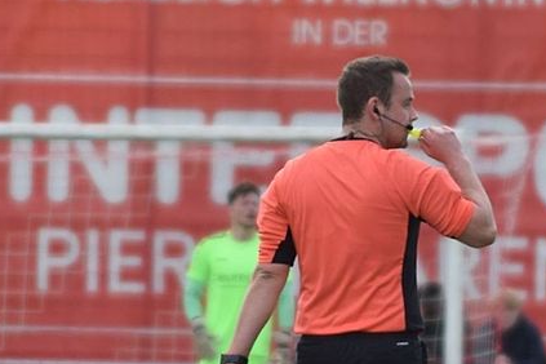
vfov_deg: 2.0
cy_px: 347
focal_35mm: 681
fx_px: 10328
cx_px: 399
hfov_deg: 3.0
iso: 180
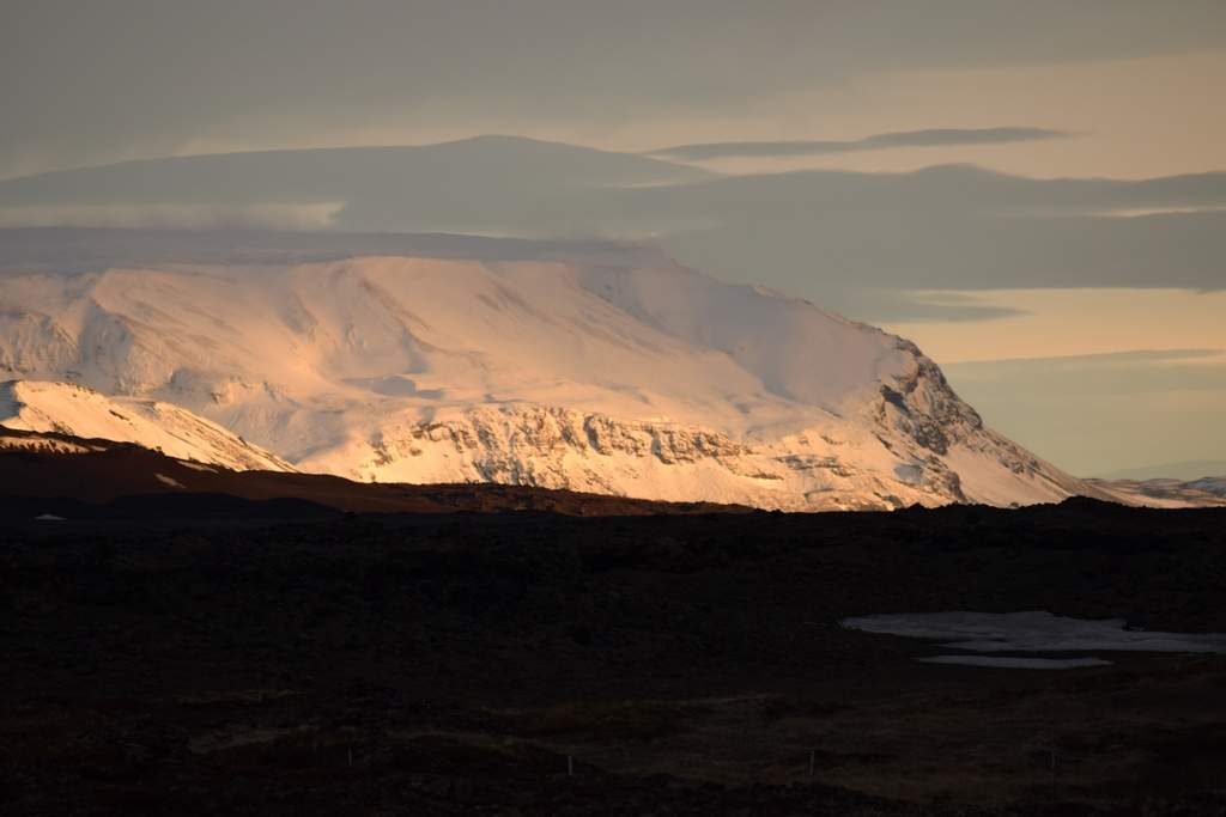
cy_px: 408
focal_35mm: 300
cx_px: 613
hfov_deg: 6.9
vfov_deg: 4.6
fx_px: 10217
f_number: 5.6
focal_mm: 200
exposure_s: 1/250
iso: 400
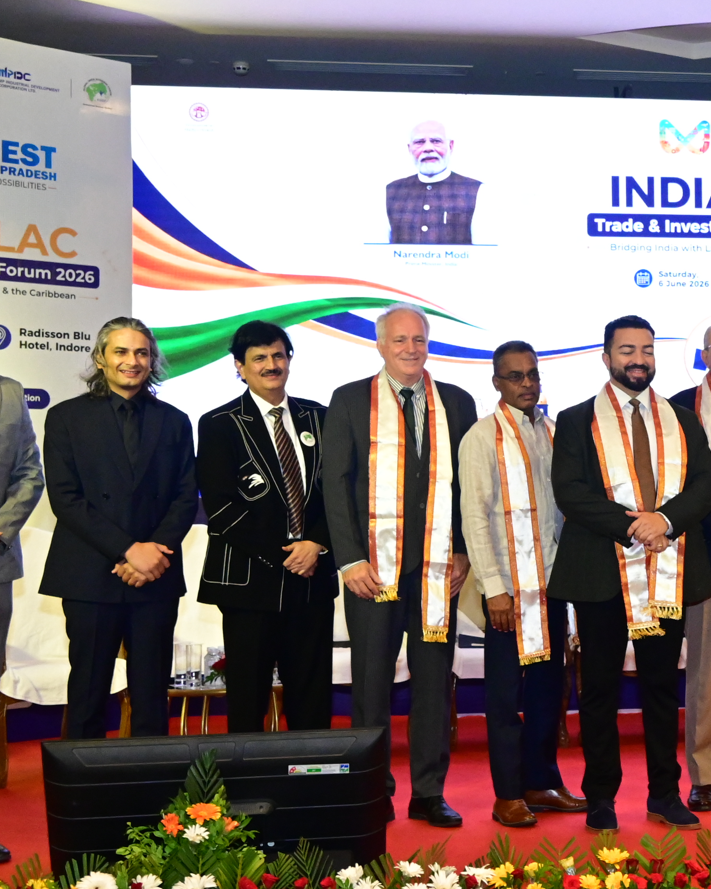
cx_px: 709
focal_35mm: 62
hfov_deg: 23.6
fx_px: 1631
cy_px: 447
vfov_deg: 30.5
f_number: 6.3
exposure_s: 1/160
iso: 2500
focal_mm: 18
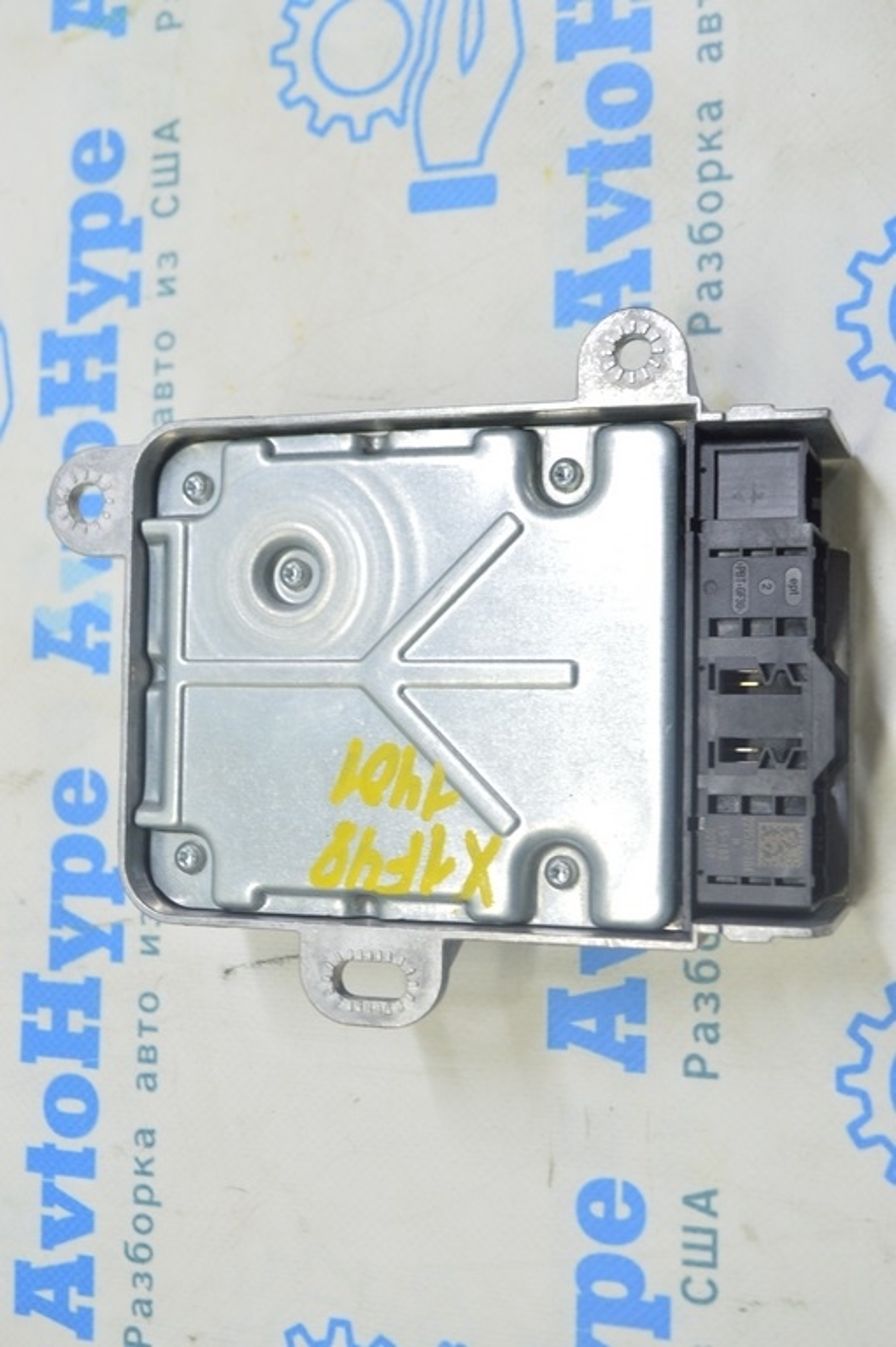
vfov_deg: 42.3
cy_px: 674
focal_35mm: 46
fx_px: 1738
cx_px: 448
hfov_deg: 28.9
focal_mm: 31
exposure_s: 1/20
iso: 400
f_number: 5.6
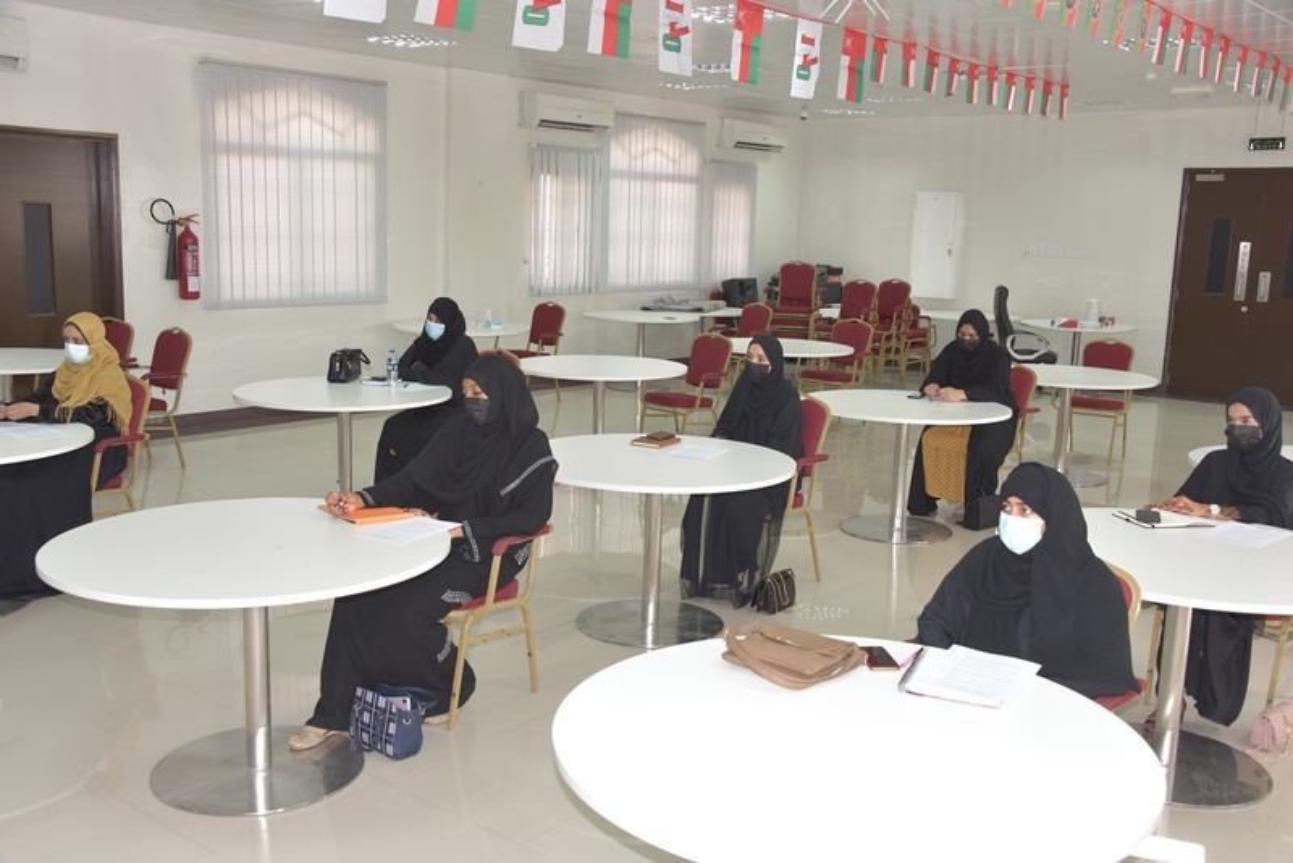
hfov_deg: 54.4
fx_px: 1257
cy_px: 432
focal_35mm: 35
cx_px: 646
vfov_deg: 37.9
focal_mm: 35
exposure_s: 1/60
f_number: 8
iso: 1250
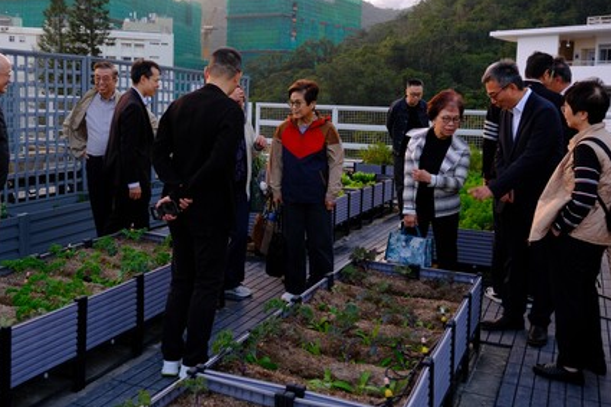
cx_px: 269
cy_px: 171
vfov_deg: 36.8
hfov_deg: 53.0
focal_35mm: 36
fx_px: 611
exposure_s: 1/60
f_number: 4
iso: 160
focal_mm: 20.2
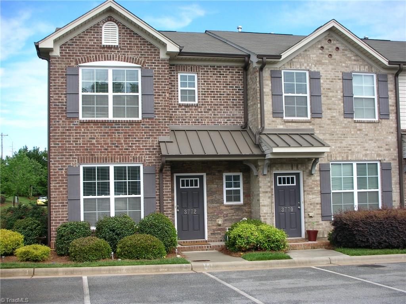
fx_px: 540
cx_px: 203
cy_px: 152
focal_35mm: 46
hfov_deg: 41.2
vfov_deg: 31.5
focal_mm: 7.7
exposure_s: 1/292
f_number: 3.5
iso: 50
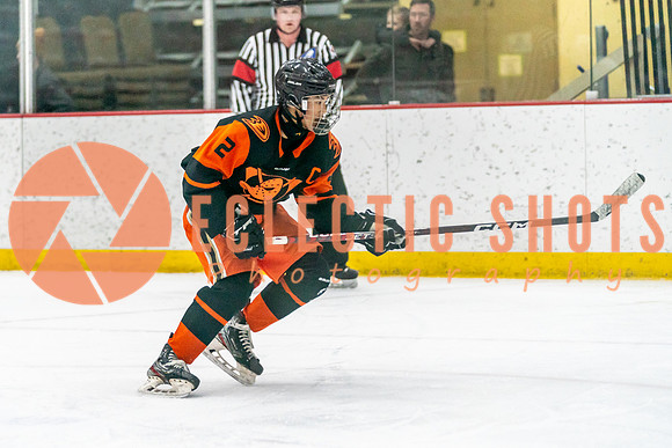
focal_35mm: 181
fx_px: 3375
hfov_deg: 11.4
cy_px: 221
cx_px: 264
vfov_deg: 7.6
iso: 3200
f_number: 2.8
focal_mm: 130
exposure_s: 1/1250
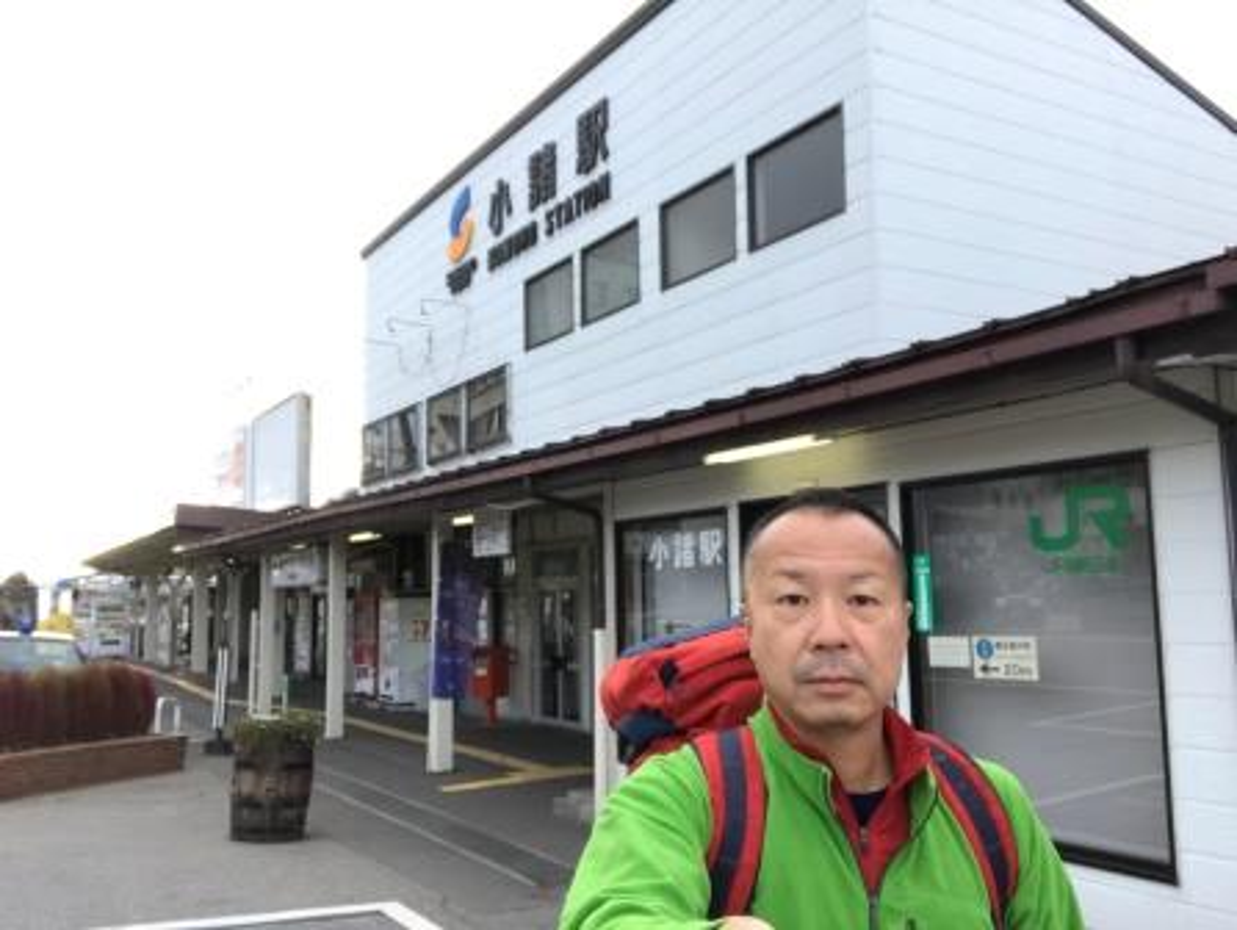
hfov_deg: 56.8
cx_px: 618
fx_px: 1144
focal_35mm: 32
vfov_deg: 44.2
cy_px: 465
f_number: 2.2
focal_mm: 2.87
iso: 25
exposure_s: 1/120
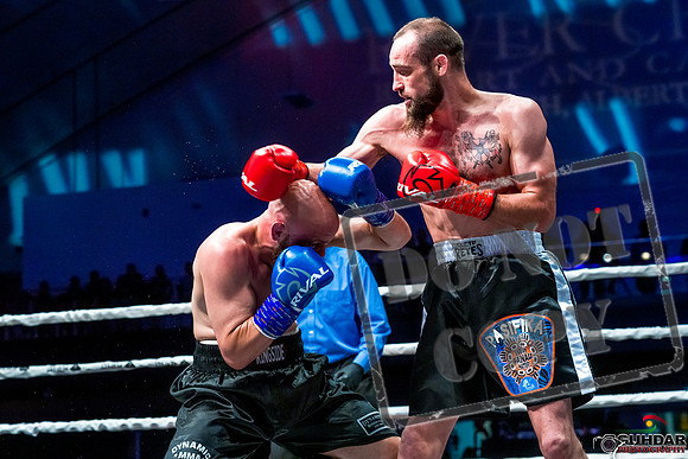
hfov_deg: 30.5
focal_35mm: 66
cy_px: 230
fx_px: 1262
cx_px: 344
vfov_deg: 20.6
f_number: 4
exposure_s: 1/1000
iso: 4000
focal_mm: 66
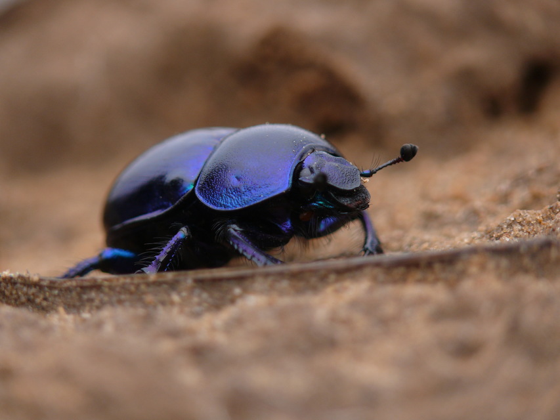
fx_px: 6715
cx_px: 280
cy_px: 210
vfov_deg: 3.6
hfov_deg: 4.8
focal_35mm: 415
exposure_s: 1/250
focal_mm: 87.7
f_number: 4
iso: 100
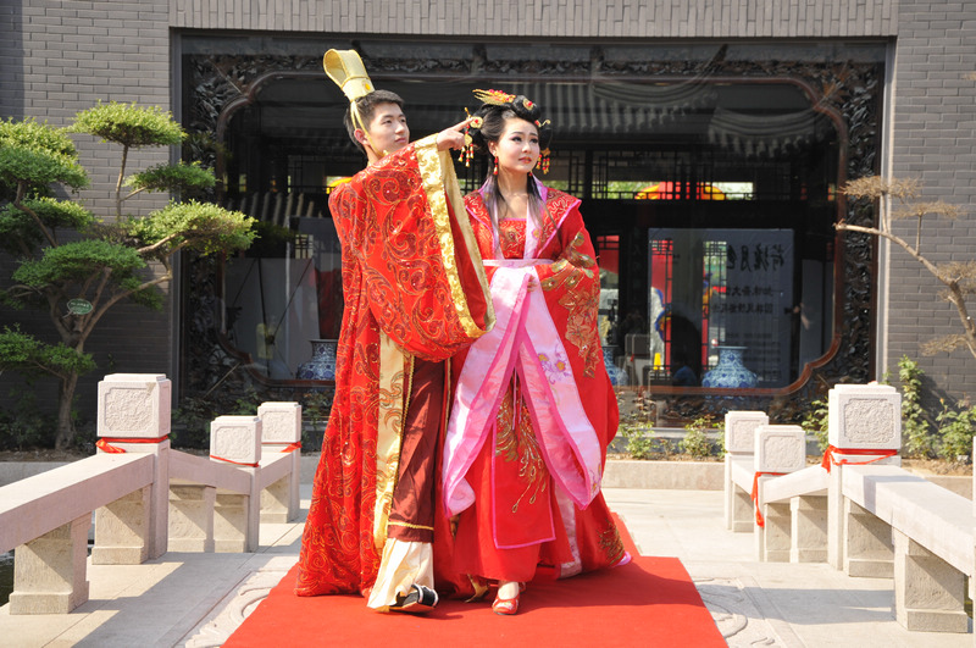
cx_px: 488
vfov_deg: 18.1
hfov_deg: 27.0
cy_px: 324
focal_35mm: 75
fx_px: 2030
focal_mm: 50
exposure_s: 1/250
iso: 200
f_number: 5.6
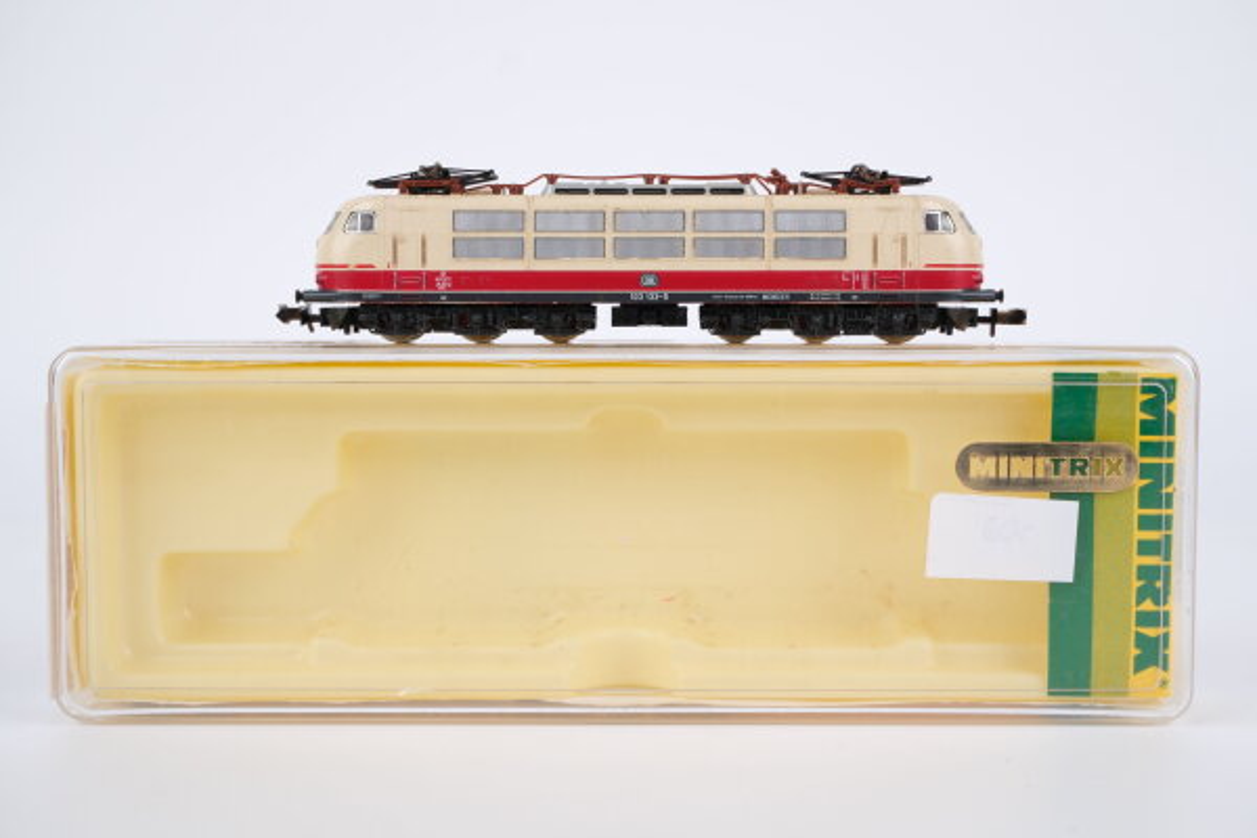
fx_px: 1571
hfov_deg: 43.6
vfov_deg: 29.9
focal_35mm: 45
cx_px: 628
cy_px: 419
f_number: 7.1
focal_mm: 30
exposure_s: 1/125
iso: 320
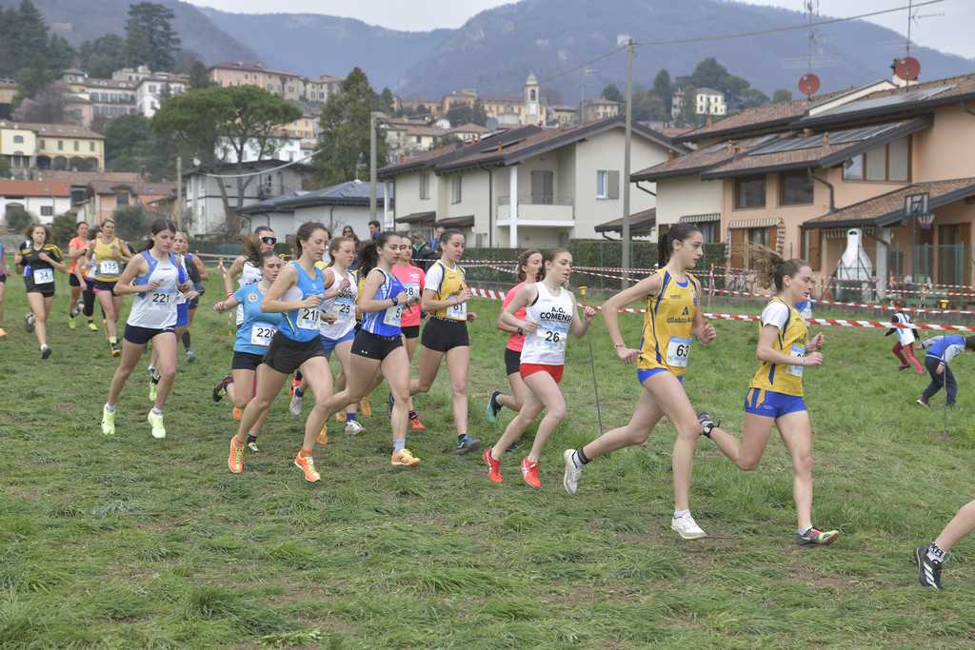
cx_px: 488
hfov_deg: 41.1
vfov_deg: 28.1
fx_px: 1300
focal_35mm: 48
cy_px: 325
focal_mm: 48
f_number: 5
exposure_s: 1/2000
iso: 500
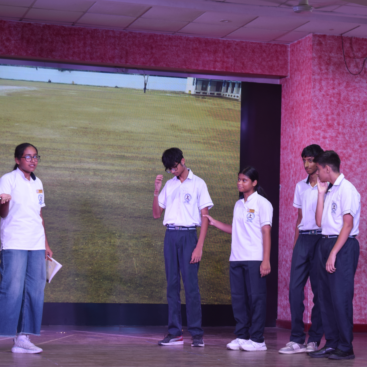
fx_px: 1152
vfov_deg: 18.1
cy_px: 183
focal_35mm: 96
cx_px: 204
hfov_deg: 18.1
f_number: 5.6
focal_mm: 50
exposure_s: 1/80
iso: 400
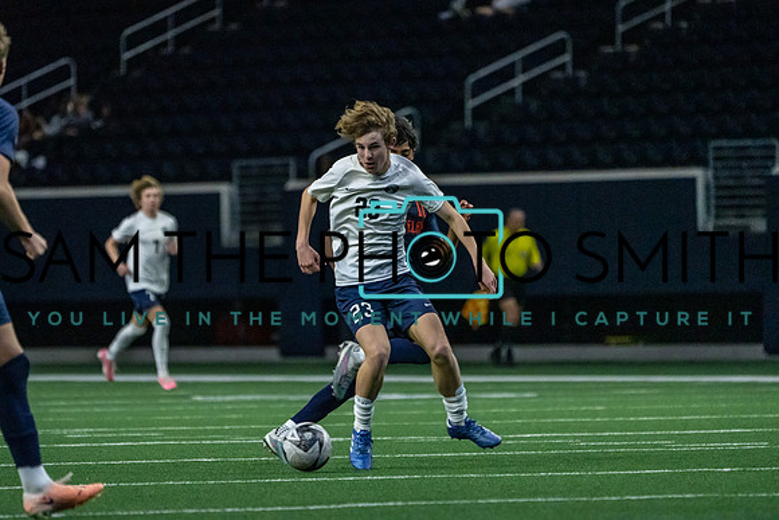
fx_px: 8589
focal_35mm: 397
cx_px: 390
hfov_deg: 5.2
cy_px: 260
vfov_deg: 3.5
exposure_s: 1/1000
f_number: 5.6
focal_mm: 352
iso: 12800
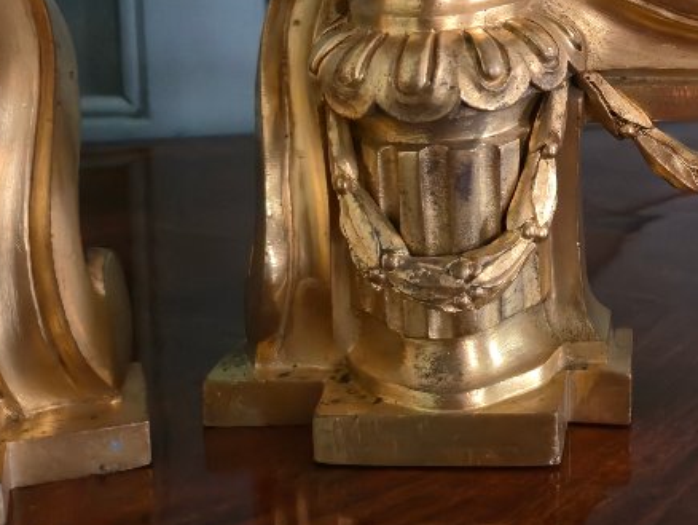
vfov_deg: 22.6
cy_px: 22
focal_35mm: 63
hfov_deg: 28.8
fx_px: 1271
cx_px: 693
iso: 640
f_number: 1.8
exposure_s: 1/33.3
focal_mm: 5.4
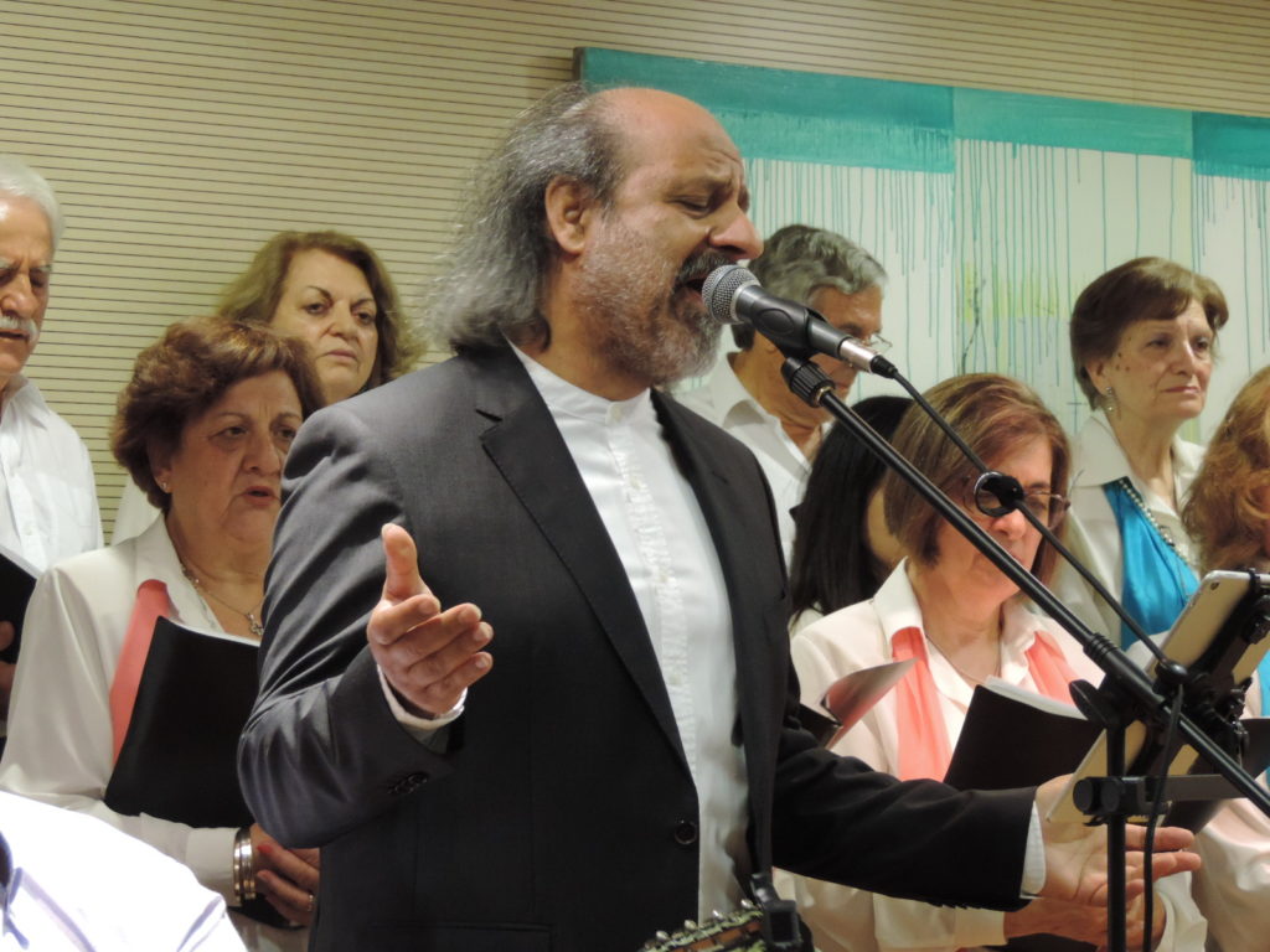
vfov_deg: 12.3
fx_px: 4403
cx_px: 635
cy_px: 476
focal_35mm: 120
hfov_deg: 16.4
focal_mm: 21.4
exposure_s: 1/25
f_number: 4.2
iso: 720
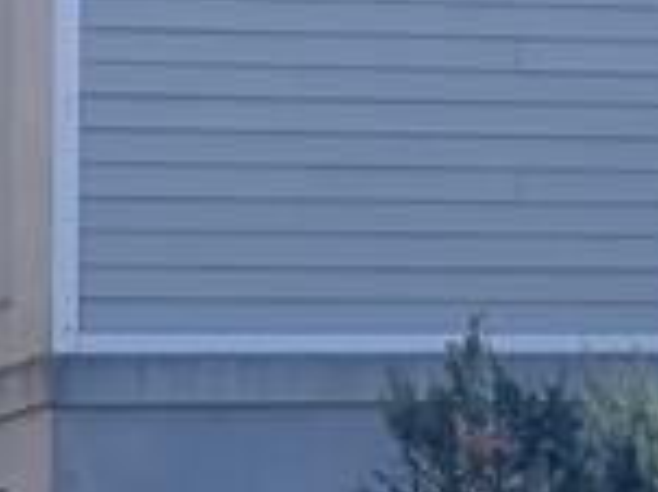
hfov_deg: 5.7
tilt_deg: +8.5
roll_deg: +2.5
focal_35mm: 325
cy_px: -52
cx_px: 1909
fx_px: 6173
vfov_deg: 4.6
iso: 64
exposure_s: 1/2667
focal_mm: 6.86
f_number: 1.78
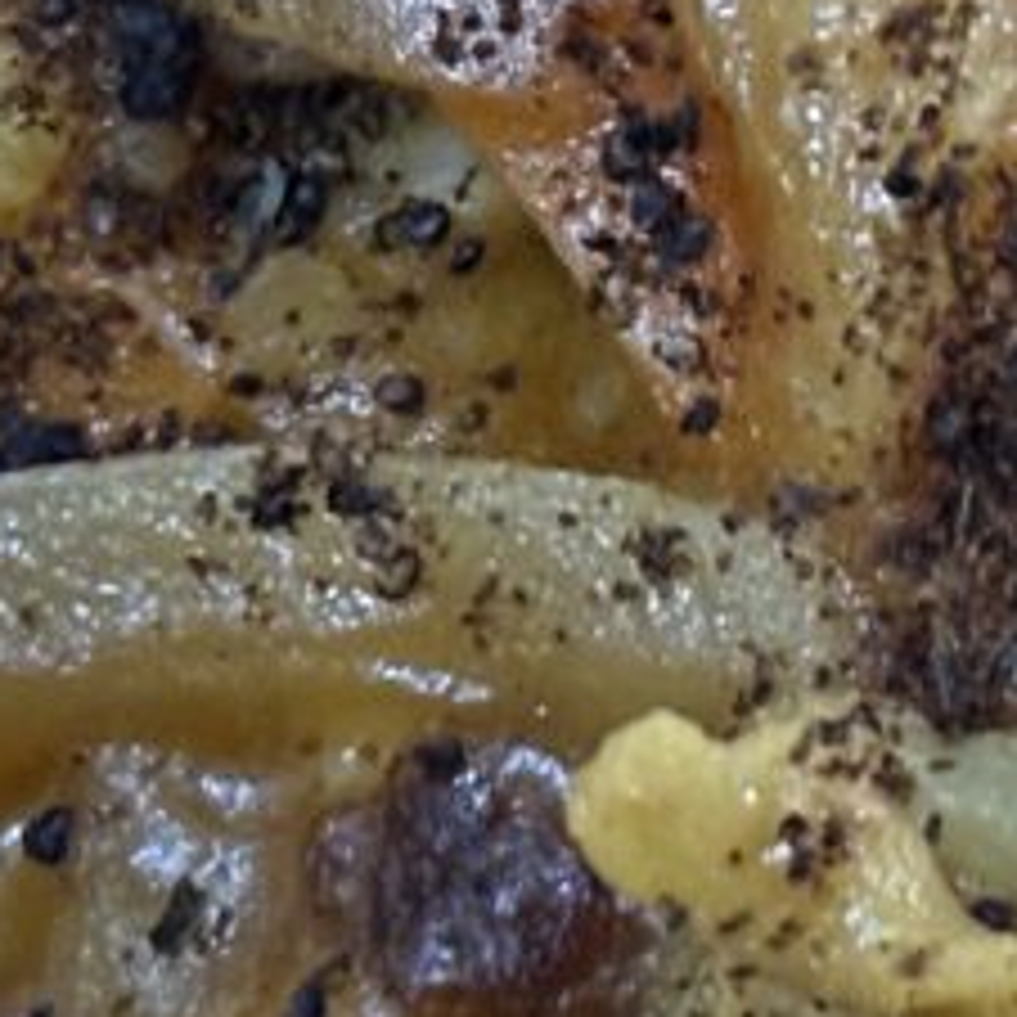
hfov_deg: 7.8
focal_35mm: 225
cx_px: 774
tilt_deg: -67.3
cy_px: -81
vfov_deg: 7.7
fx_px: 7479
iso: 640
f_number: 1.78
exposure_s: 1/24
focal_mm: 6.76
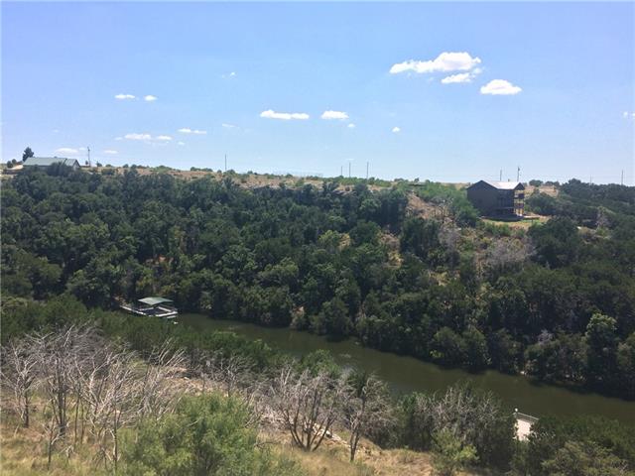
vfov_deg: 48.2
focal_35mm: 29
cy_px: 238
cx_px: 318
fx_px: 532
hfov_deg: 61.7
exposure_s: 1/1953
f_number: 2.2
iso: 32
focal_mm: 4.15
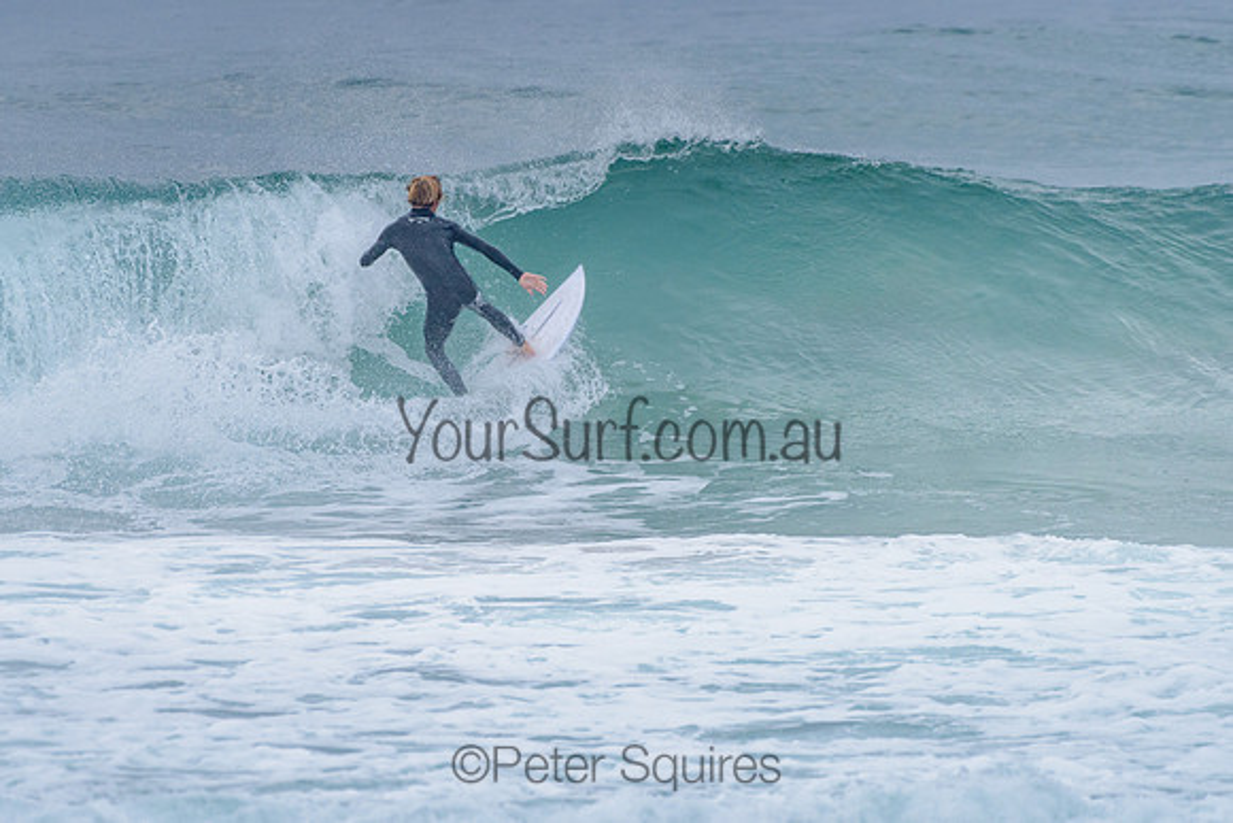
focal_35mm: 613
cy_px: 346
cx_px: 569
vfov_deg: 2.2
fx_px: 20994
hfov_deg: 3.4
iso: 1100
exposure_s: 1/2000
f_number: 5.6
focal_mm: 500
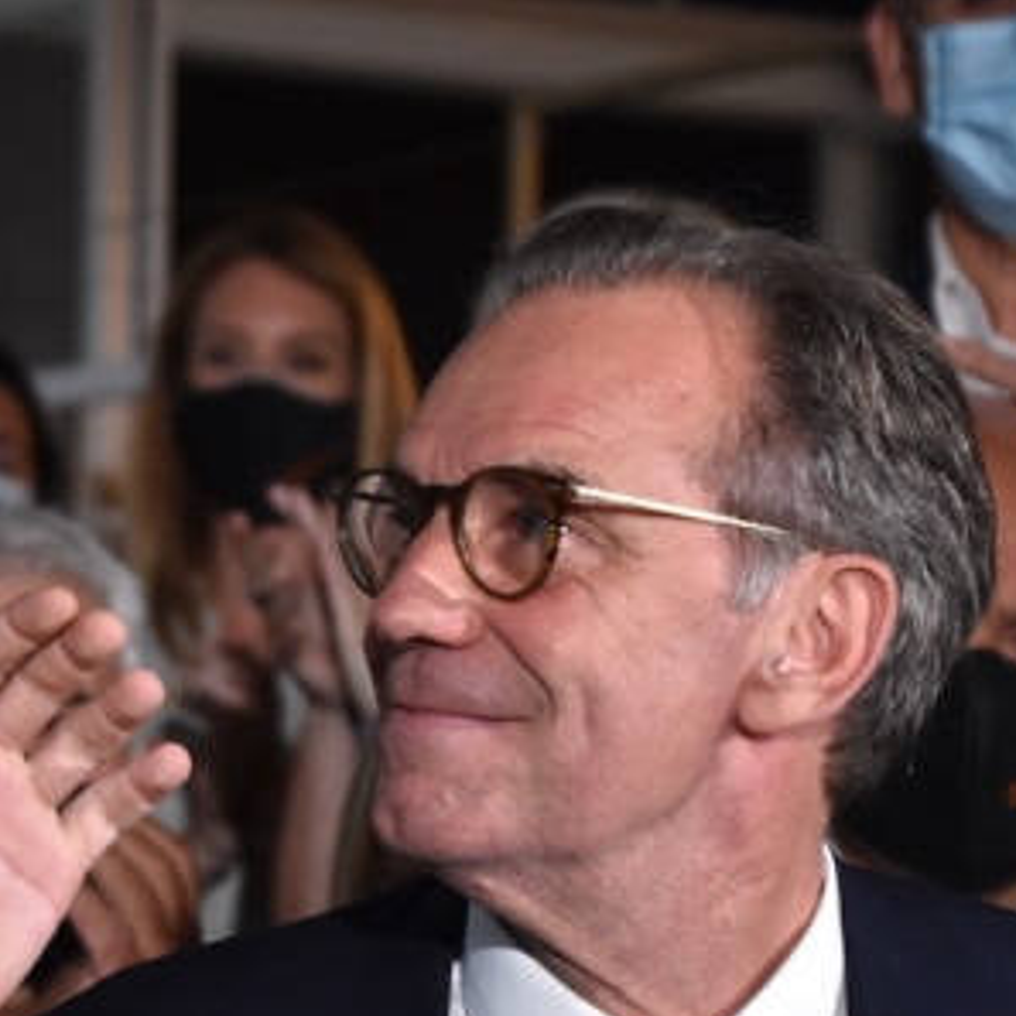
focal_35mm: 193
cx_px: 366
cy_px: 681
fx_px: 6404
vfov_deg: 9.1
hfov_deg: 9.1
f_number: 5.6
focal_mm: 75
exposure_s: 1/500
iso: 1600
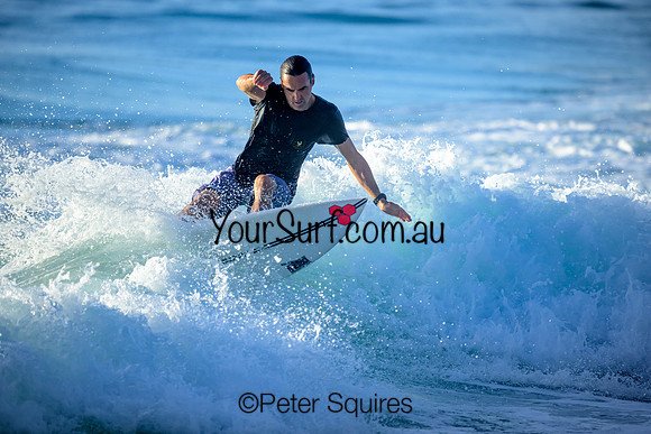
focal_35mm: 800
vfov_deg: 1.7
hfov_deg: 2.6
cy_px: 217
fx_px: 14469
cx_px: 326
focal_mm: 800
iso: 640
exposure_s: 1/2500
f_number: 6.3
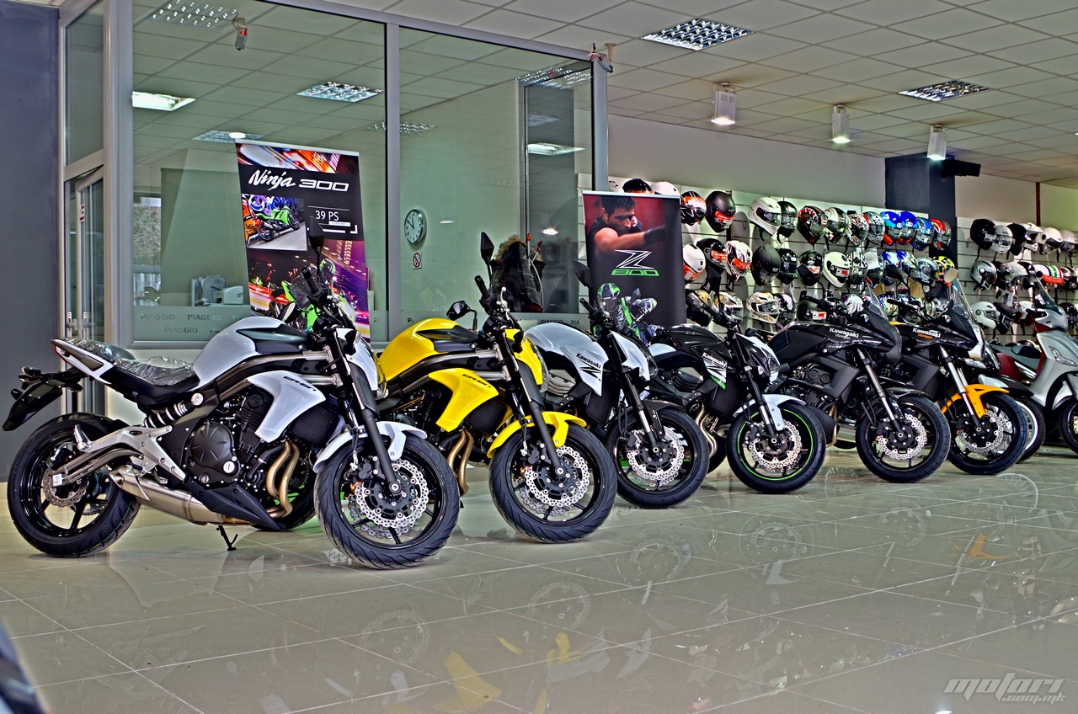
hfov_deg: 49.6
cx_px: 539
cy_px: 357
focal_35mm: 39
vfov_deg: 34.1
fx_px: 1166
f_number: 6.3
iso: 200
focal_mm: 26.25
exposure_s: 1/13
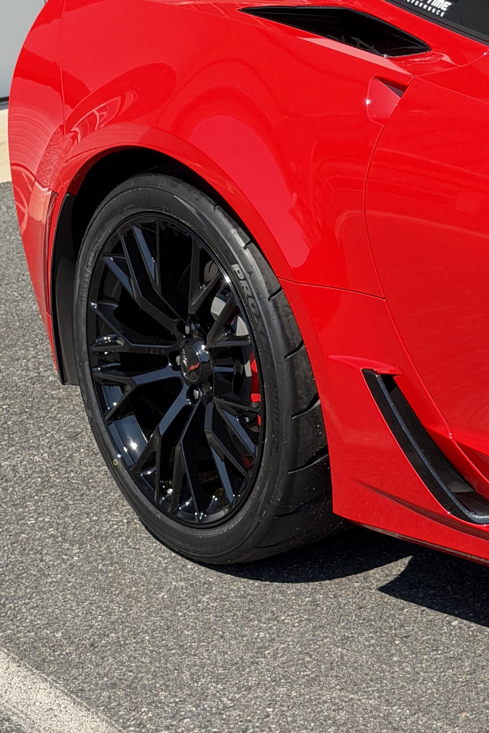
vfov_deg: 21.5
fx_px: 1894
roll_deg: +3.2
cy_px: 100
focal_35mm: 93
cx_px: 314
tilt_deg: -9.3
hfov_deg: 14.7
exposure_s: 1/2667
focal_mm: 6.76
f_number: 1.78
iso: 64
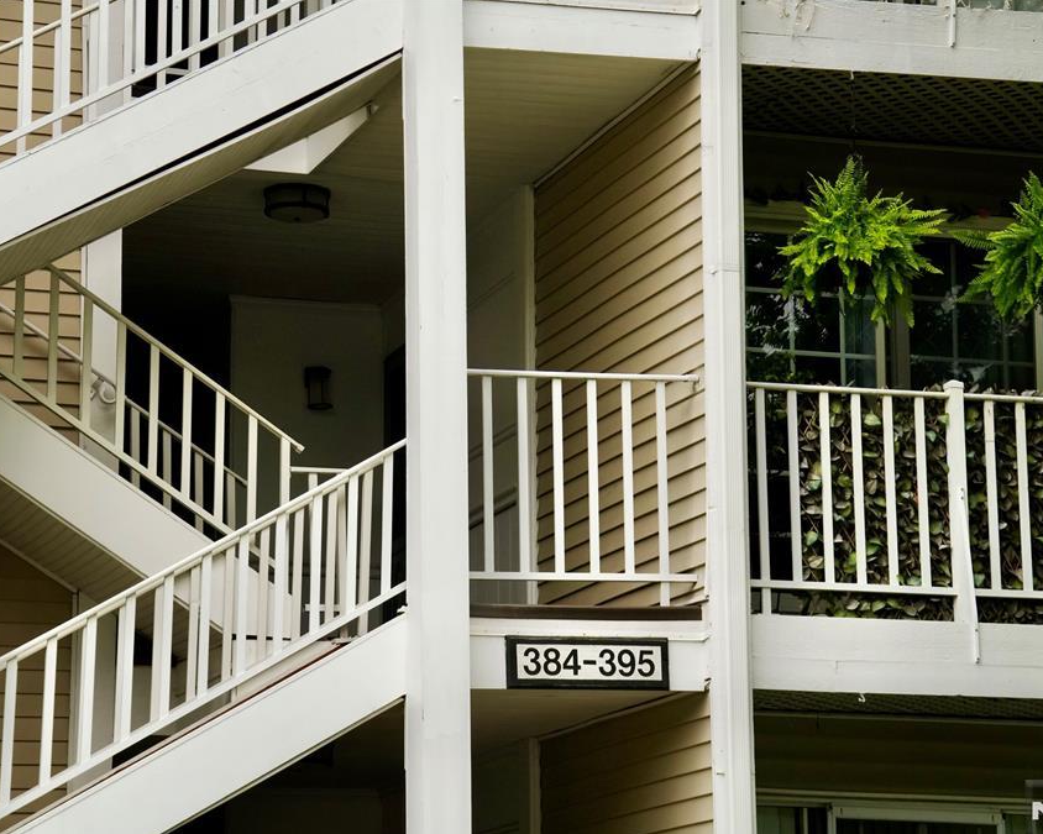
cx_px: 519
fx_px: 3320
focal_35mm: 108
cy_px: 419
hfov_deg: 17.9
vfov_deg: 14.3
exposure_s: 1/2000
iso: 1250
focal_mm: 63
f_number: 4.5
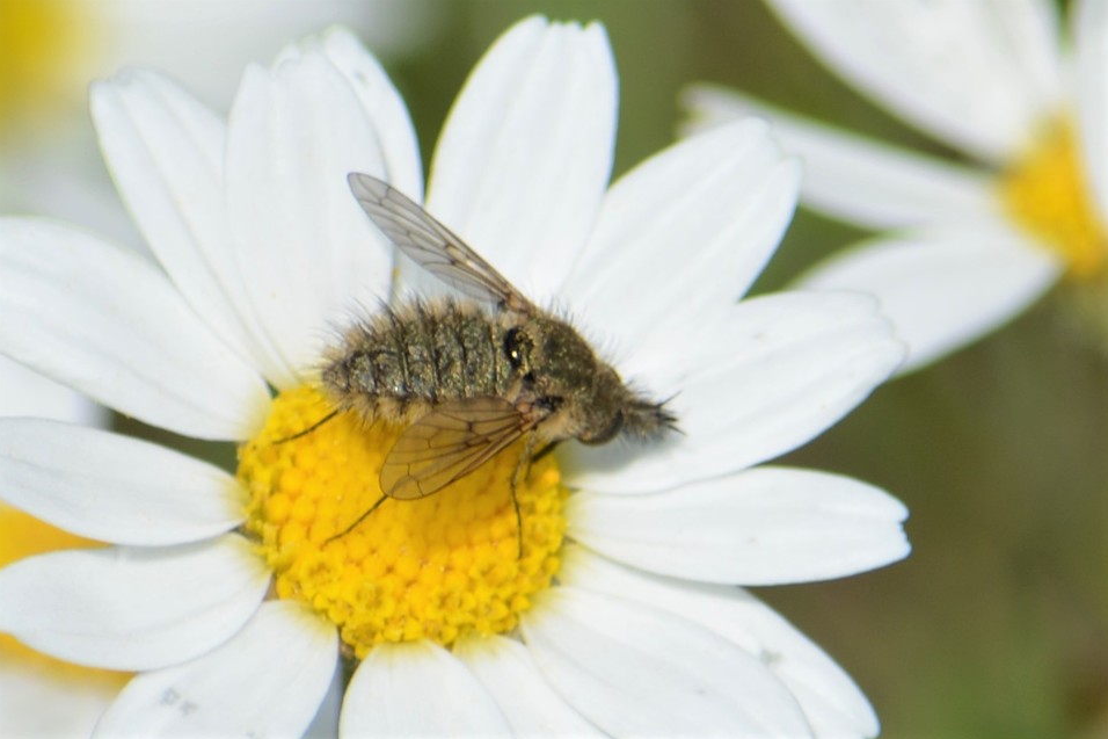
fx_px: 13908
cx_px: 554
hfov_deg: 4.6
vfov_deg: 3.0
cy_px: 370
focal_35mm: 452
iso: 100
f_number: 8
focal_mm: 300
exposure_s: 1/500
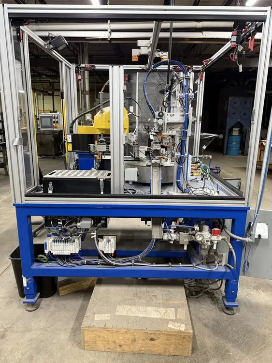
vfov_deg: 71.6
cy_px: 182
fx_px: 251
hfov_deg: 56.8
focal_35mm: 24
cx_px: 136
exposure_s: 1/60
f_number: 1.8
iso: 250
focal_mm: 6.8
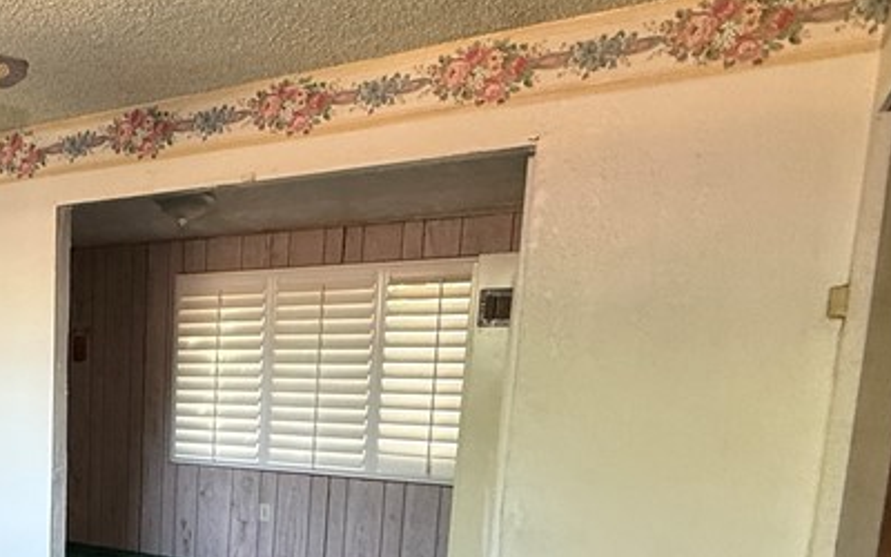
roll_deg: +0.9
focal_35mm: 38
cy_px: 486
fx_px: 923
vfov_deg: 32.2
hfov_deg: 41.0
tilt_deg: -8.4
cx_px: -96
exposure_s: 1/74
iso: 320
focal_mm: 2.22
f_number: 2.2
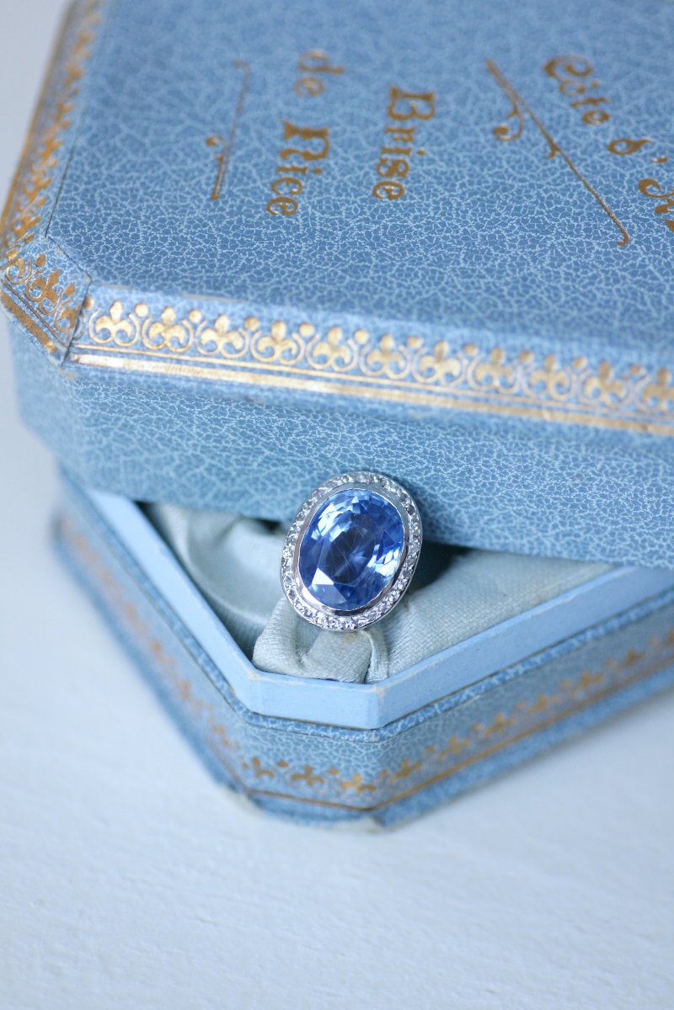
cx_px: 337
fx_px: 2949
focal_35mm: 105
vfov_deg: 19.5
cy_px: 505
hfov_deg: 13.0
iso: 800
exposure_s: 1/125
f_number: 2.8
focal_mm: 70
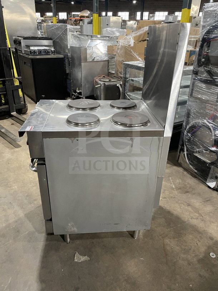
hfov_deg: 53.1
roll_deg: -1.5
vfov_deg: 67.3
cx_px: 109
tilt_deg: -24.9
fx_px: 218
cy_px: 146
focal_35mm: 26
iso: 320
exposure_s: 1/60
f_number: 1.6
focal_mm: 4.2
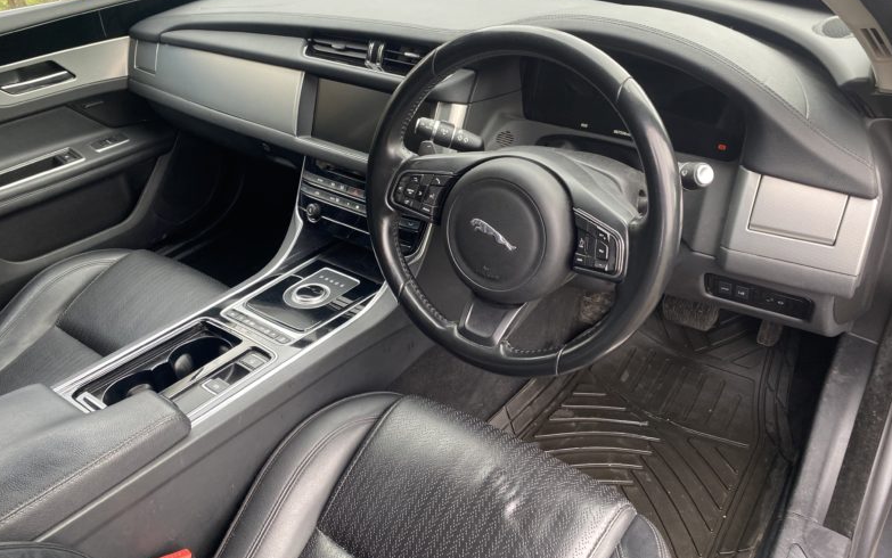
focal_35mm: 28
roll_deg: +0.2
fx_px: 681
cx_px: 444
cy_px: 241
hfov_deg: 66.4
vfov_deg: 44.5
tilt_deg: -31.7
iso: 125
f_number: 1.8
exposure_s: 1/120
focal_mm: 4.25
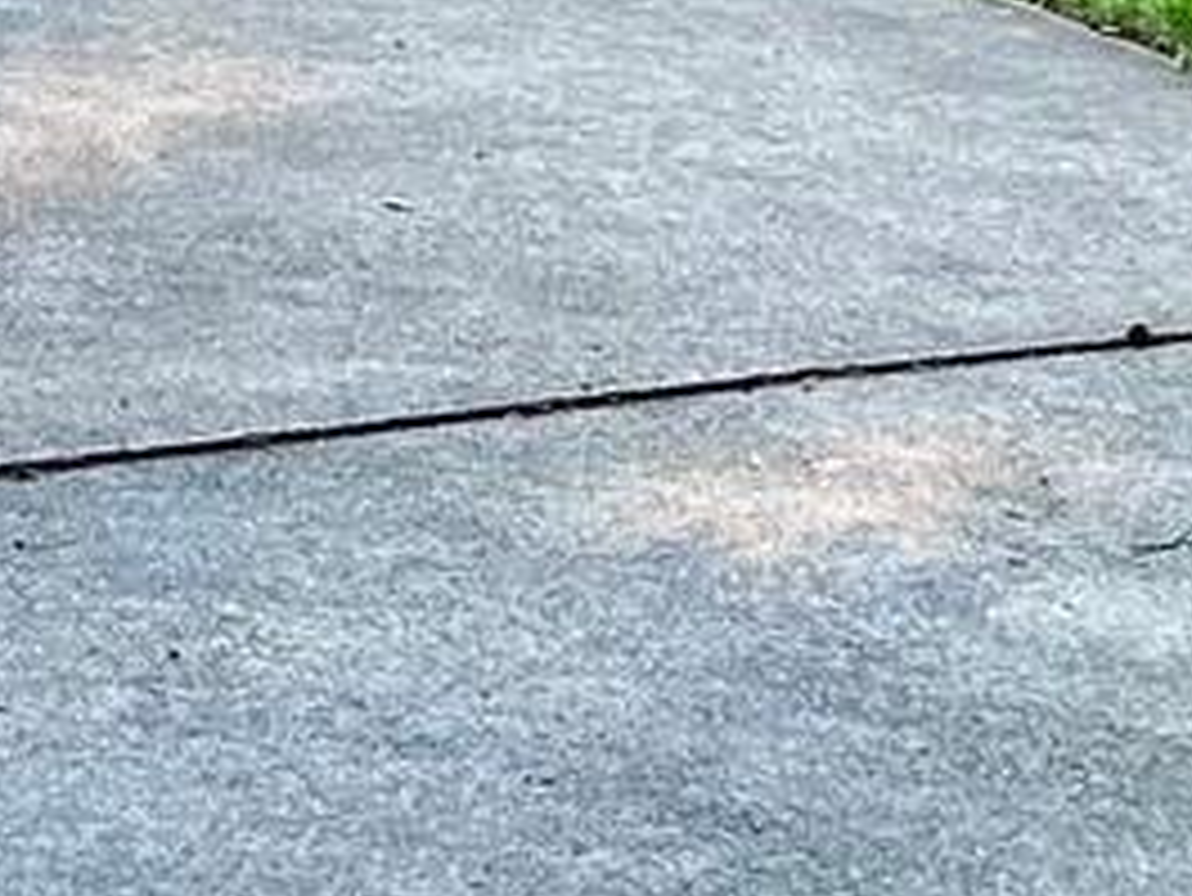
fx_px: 6925
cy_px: -1027
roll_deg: +0.2
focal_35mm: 201
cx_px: 40
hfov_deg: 9.8
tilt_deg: -3.9
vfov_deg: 7.1
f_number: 1.5
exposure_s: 1/191
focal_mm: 5.7
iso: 40
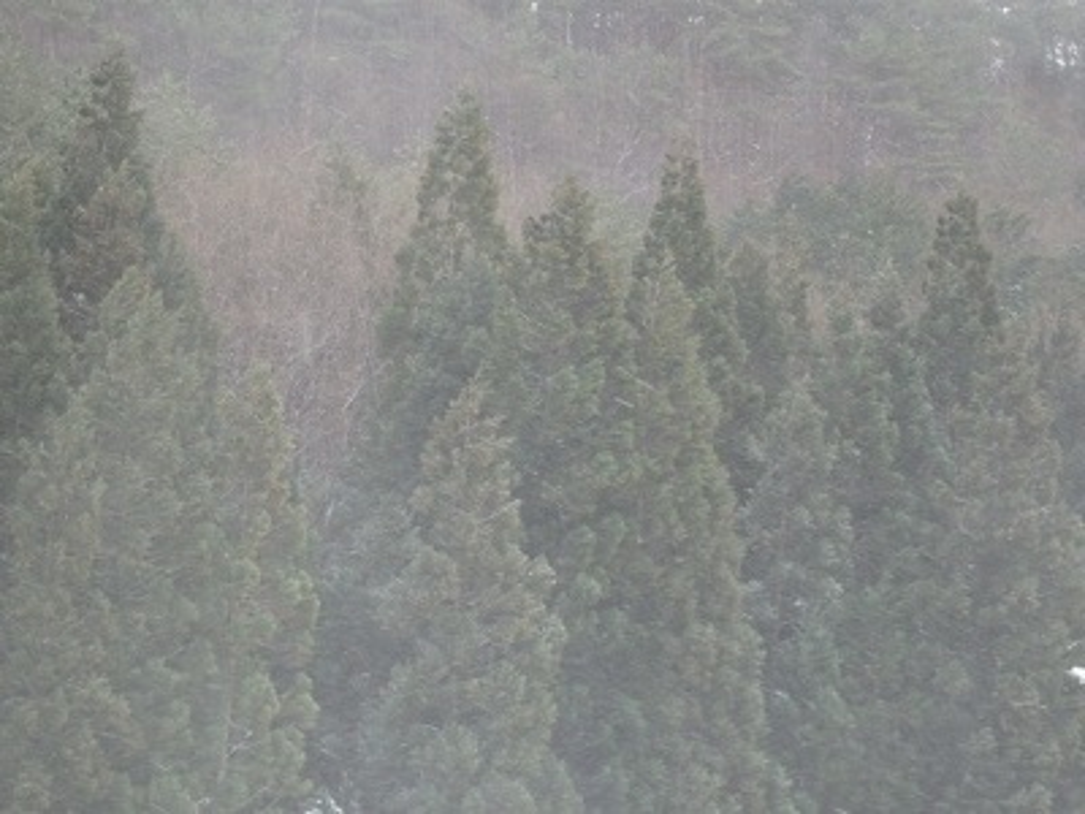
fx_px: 4012
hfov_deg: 15.4
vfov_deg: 11.6
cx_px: 542
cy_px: 407
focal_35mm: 128
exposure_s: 1/160
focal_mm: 22.9
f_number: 5.3
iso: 250
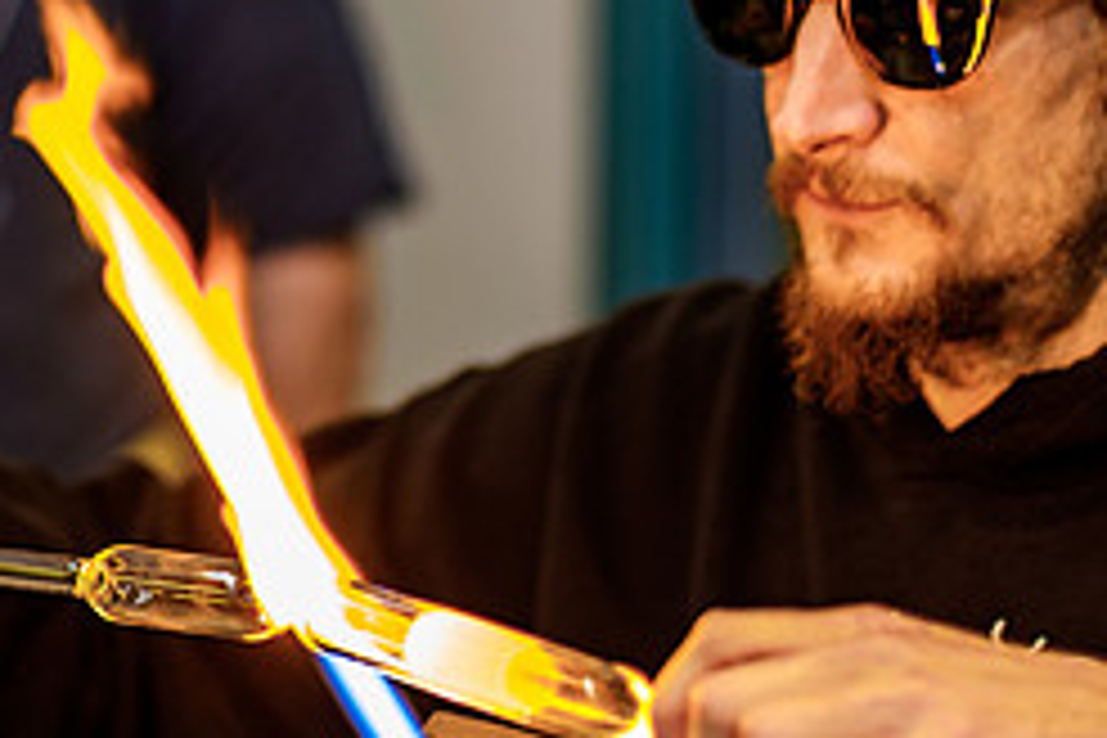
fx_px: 6088
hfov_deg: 10.4
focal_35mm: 198
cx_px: 180
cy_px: -11
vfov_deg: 6.9
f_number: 1.4
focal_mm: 56
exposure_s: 1/125
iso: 200
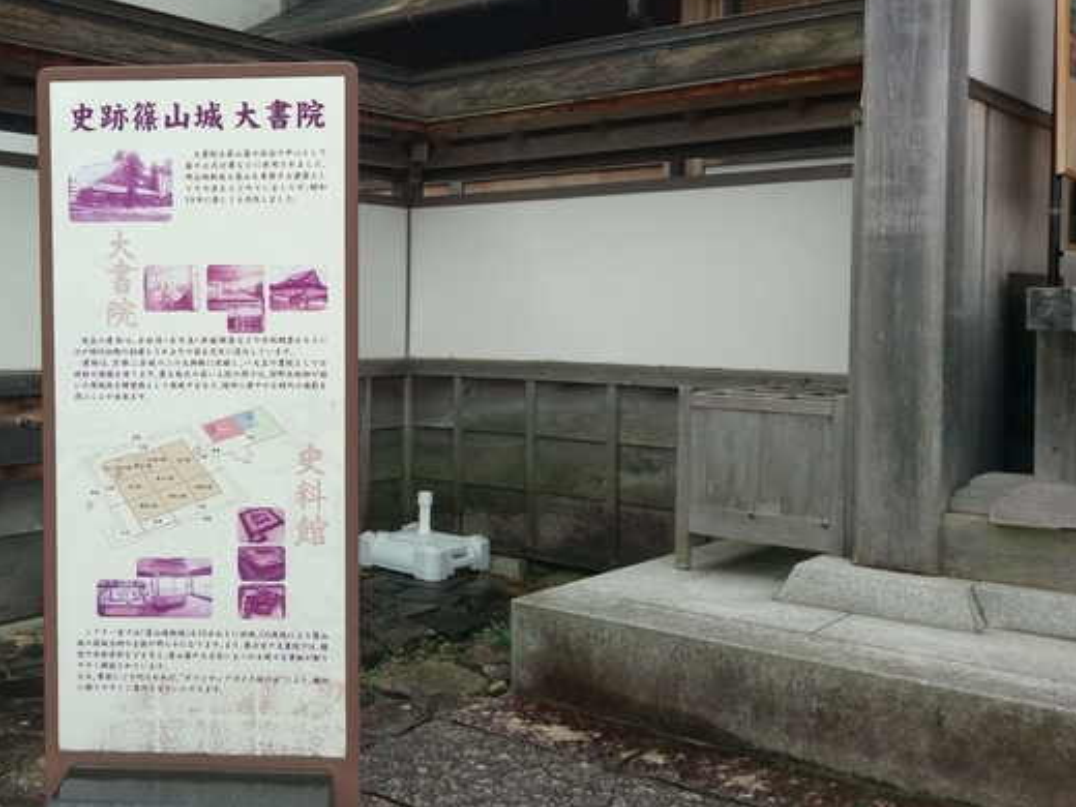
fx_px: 1243
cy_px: 339
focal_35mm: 40
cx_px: 259
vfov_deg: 35.9
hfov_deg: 45.1
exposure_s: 1/350
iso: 100
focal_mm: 4.58
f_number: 1.8
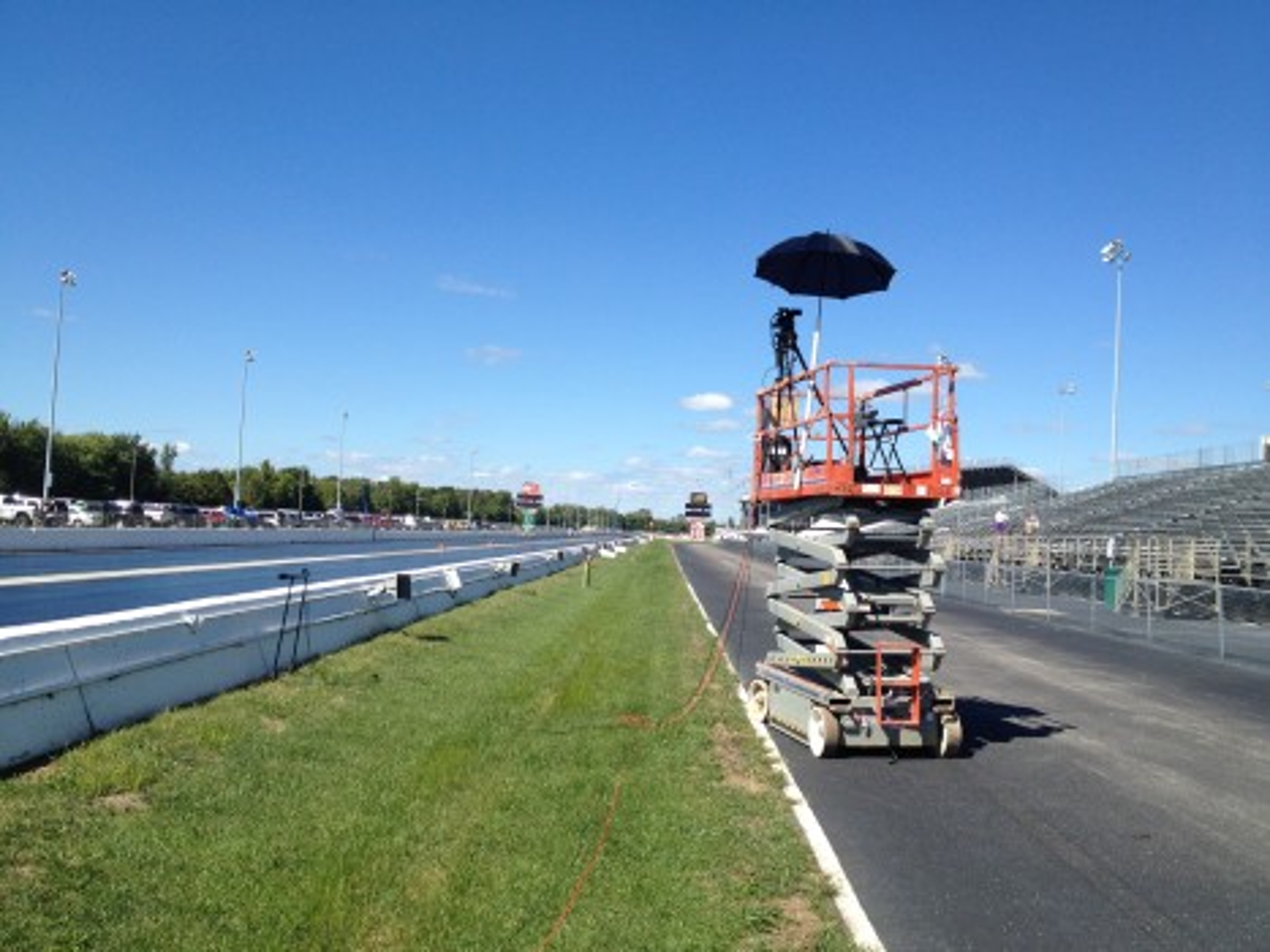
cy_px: 476
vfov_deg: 40.7
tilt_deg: +3.7
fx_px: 1284
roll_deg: -1.9
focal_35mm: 35
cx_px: 635
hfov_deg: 52.6
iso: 50
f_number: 2.4
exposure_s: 1/1842
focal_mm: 4.28
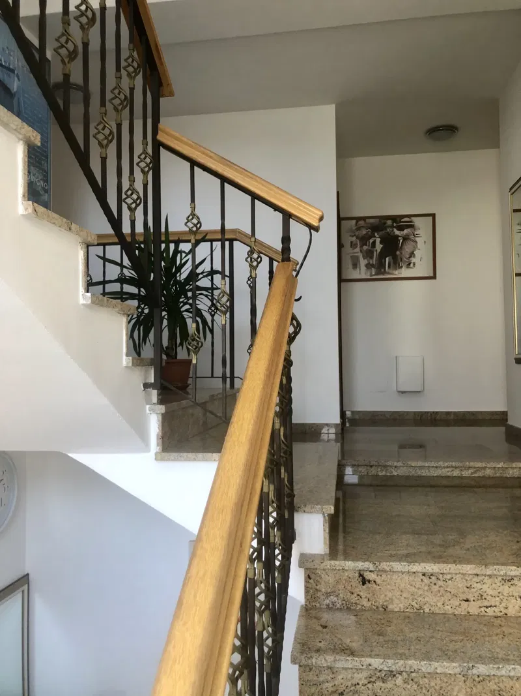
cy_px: 348
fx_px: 562
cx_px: 260
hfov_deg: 49.7
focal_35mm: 28
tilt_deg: +2.8
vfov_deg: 63.4
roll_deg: +1.0
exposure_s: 1/33
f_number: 1.8
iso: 32
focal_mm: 3.99
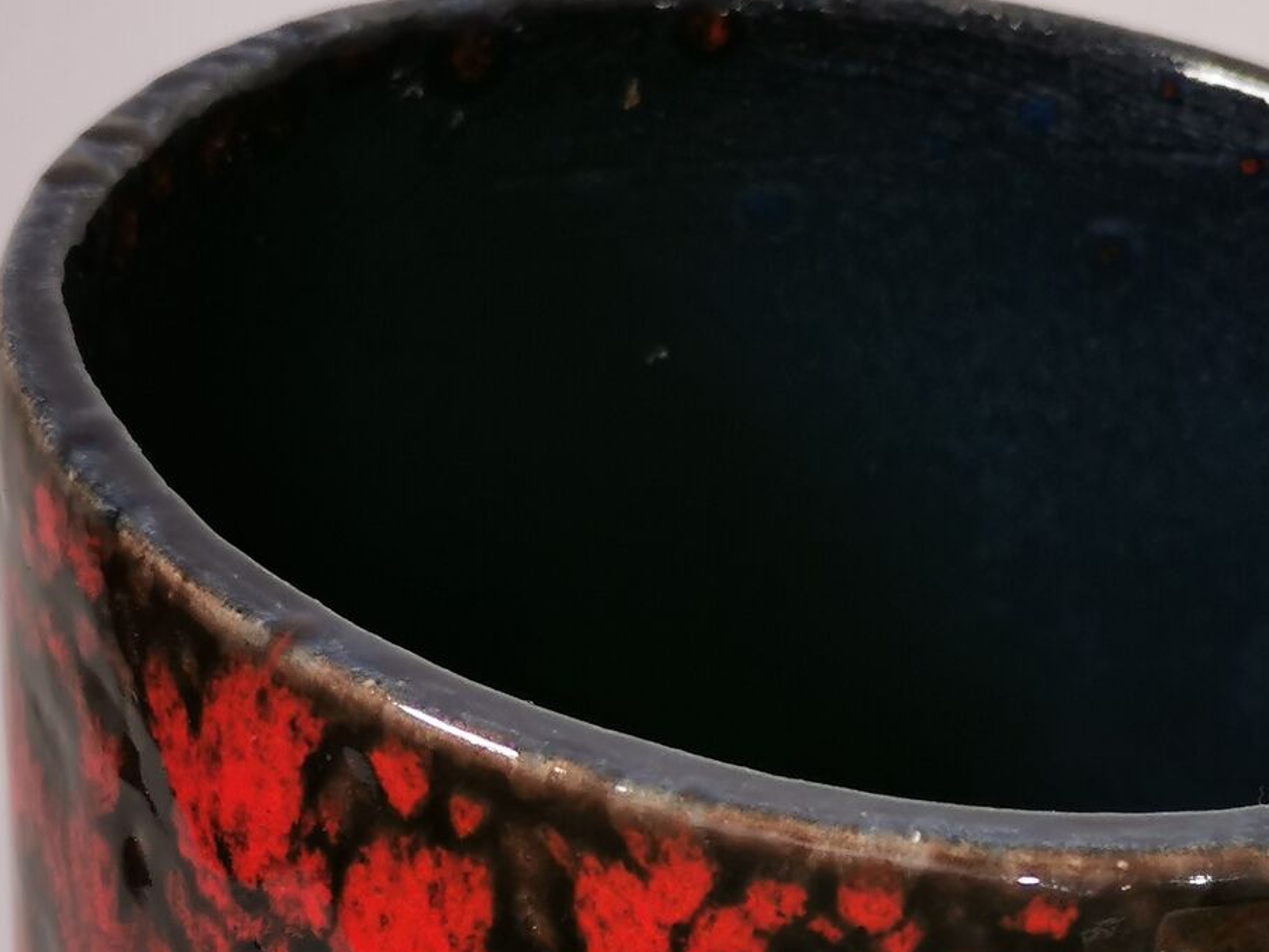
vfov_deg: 13.3
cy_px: 675
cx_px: 1068
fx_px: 4070
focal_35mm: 111
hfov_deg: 17.5
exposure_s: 1/100
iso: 160
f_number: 1.8
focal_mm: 5.58
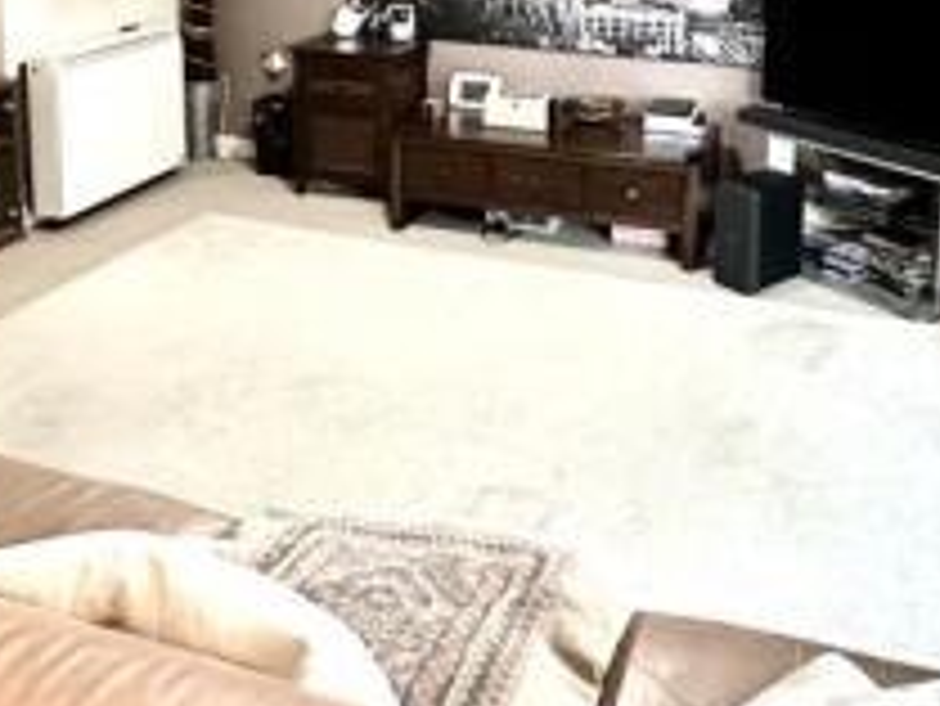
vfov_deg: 33.2
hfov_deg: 47.7
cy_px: -29
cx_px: 524
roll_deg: -1.0
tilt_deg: -6.4
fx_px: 1060
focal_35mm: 39
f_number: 2.2
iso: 800
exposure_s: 1/50
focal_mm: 2.22
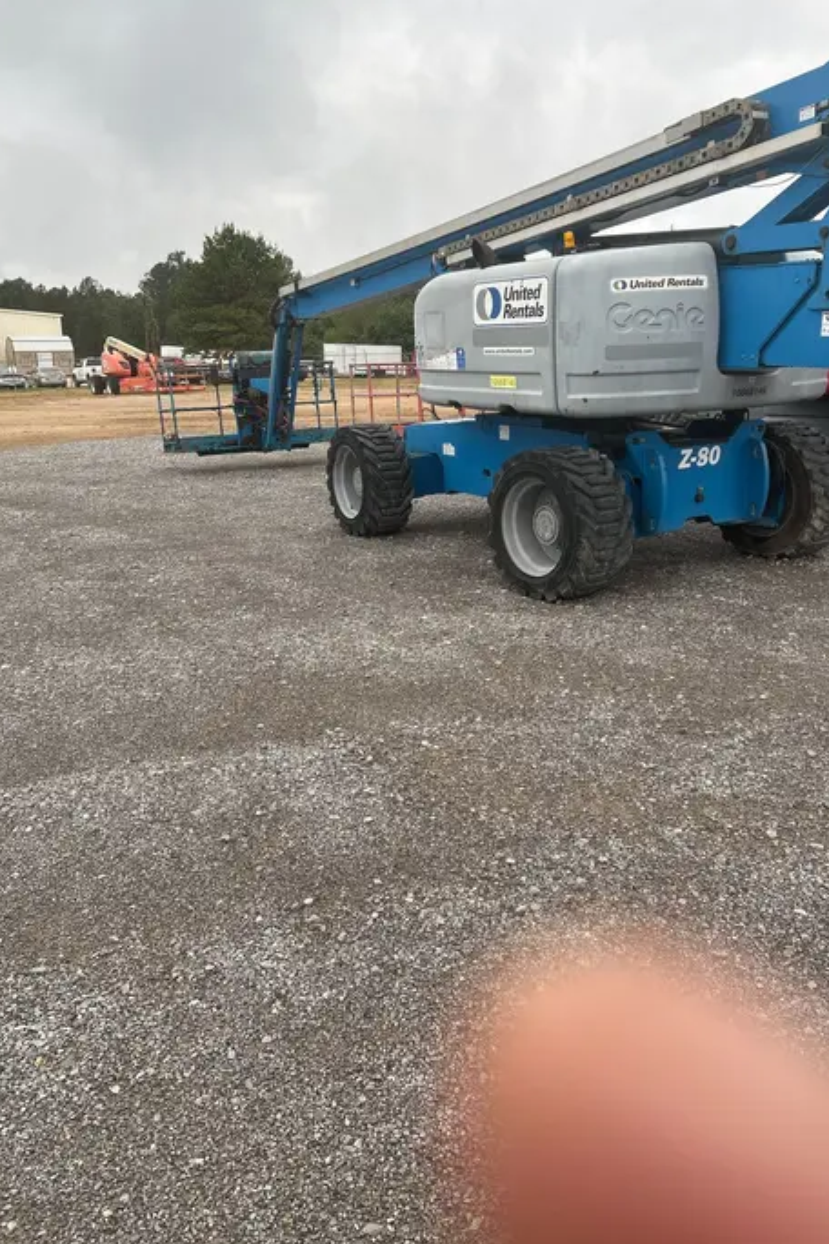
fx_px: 1002
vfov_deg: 63.6
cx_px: 456
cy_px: 587
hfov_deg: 44.9
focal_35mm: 29
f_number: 1.5
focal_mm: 5.7
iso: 50
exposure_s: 1/604
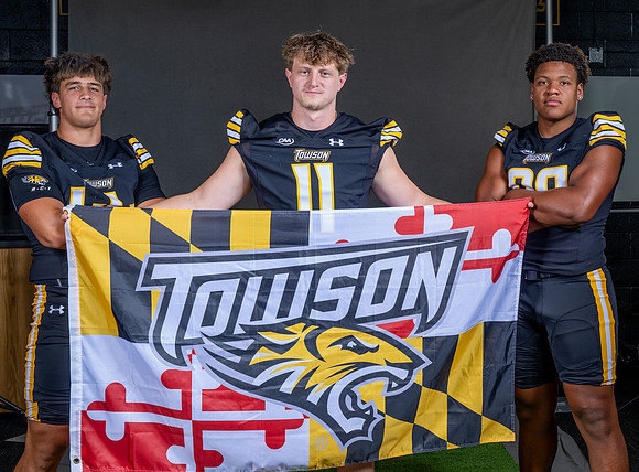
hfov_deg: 33.3
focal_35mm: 57
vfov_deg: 25.4
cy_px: 224
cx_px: 483
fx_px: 1047
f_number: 7.1
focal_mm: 36
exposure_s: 1/200
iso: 100
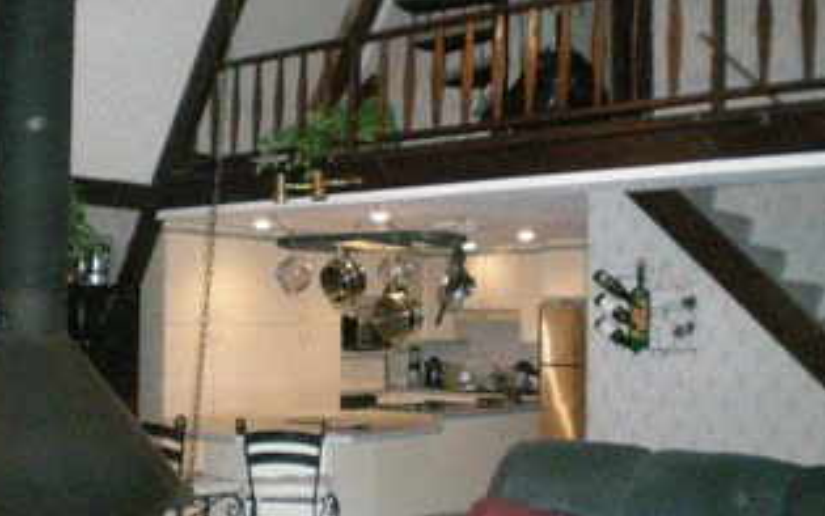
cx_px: 403
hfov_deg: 42.6
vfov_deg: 27.4
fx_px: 1057
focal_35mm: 47
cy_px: 314
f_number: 3.1
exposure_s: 1/60
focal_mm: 6.3
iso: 741
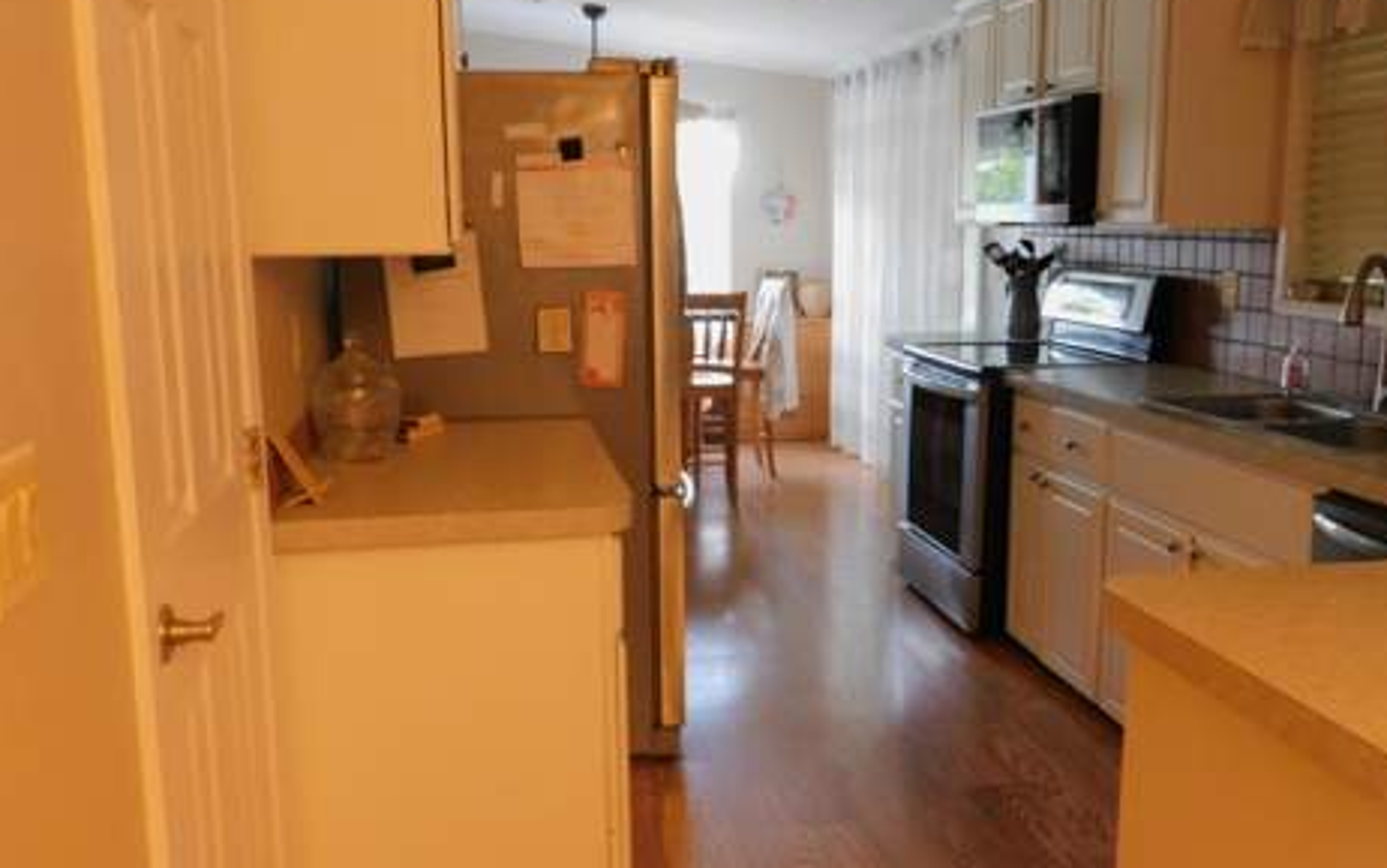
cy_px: 446
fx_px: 1248
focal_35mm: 33
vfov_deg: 38.3
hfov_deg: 58.1
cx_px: 712
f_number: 3.2
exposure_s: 1/25
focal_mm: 5.3
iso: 400
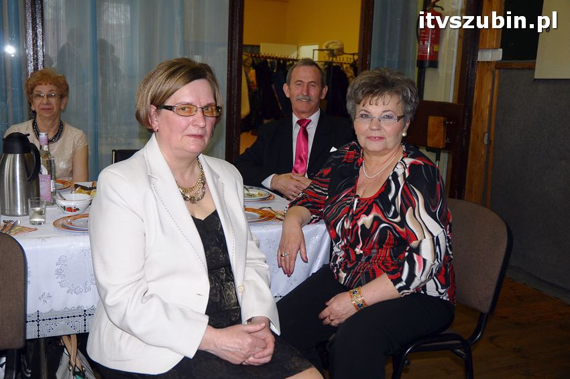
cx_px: 285
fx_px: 569
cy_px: 190
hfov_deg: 53.2
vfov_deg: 36.8
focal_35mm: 36
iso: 500
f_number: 3.8
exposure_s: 1/60
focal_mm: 24
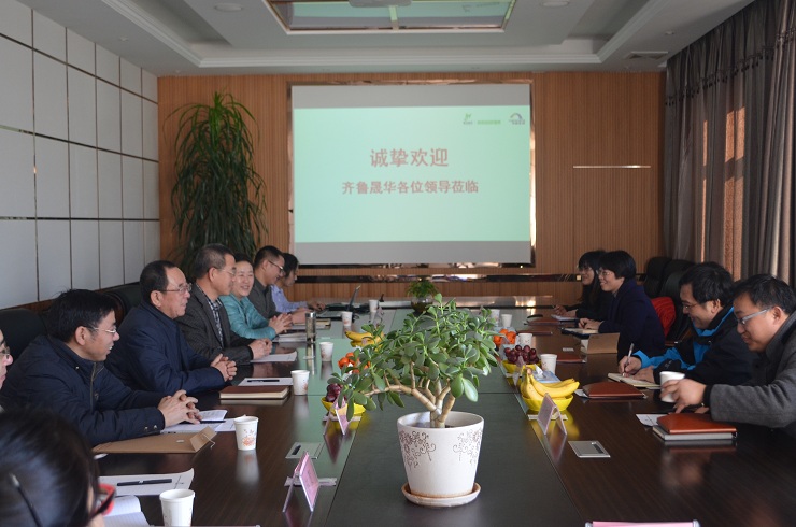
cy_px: 264
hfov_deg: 49.6
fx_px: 860
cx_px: 398
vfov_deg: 34.1
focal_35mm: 39
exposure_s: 1/60
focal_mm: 26
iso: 800
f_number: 4.2
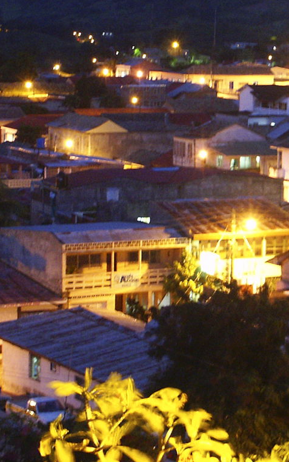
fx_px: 1310
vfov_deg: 19.9
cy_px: 149
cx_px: 267
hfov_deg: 12.5
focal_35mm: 104
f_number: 2.8
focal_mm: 10.2
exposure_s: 2
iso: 200
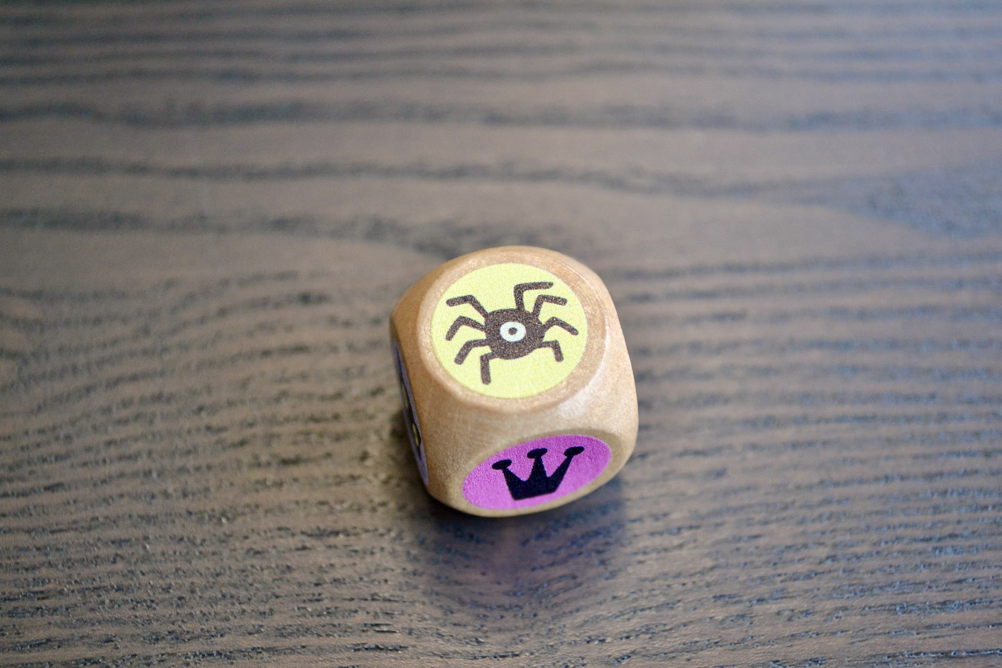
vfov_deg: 22.6
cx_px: 501
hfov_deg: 33.4
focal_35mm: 60
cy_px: 334
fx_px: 1670
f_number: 5.3
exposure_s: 1/15
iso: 1000
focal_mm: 40
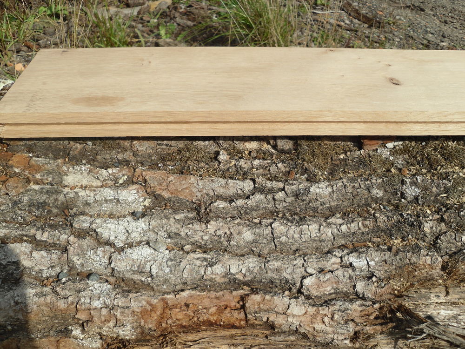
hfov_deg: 54.0
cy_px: 174
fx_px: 457
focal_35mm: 34
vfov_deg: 41.8
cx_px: 232
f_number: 8.1
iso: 80
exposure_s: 1/250
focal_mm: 6
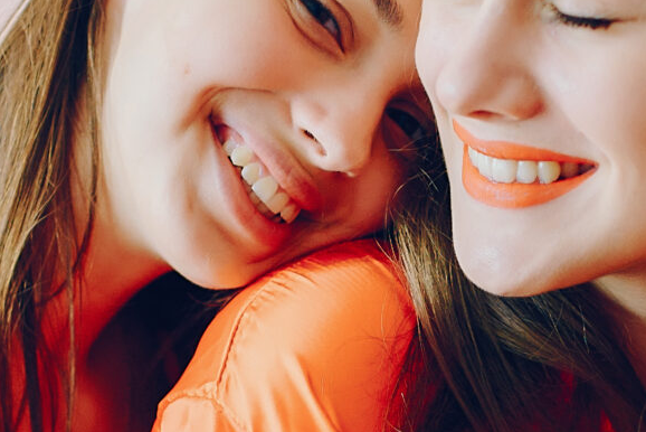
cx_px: 506
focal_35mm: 155
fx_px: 2783
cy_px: 522
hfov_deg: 13.2
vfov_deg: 8.8
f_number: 1.8
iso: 500
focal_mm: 35
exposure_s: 1/1000
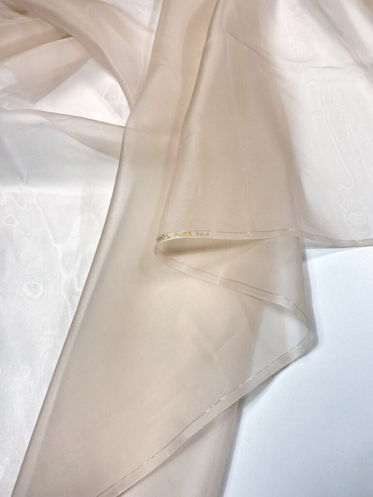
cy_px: 248
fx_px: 374
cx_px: 186
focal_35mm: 26
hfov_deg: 53.1
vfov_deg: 67.3
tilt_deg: -60.1
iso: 64
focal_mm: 4.2
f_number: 1.6
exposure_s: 1/100
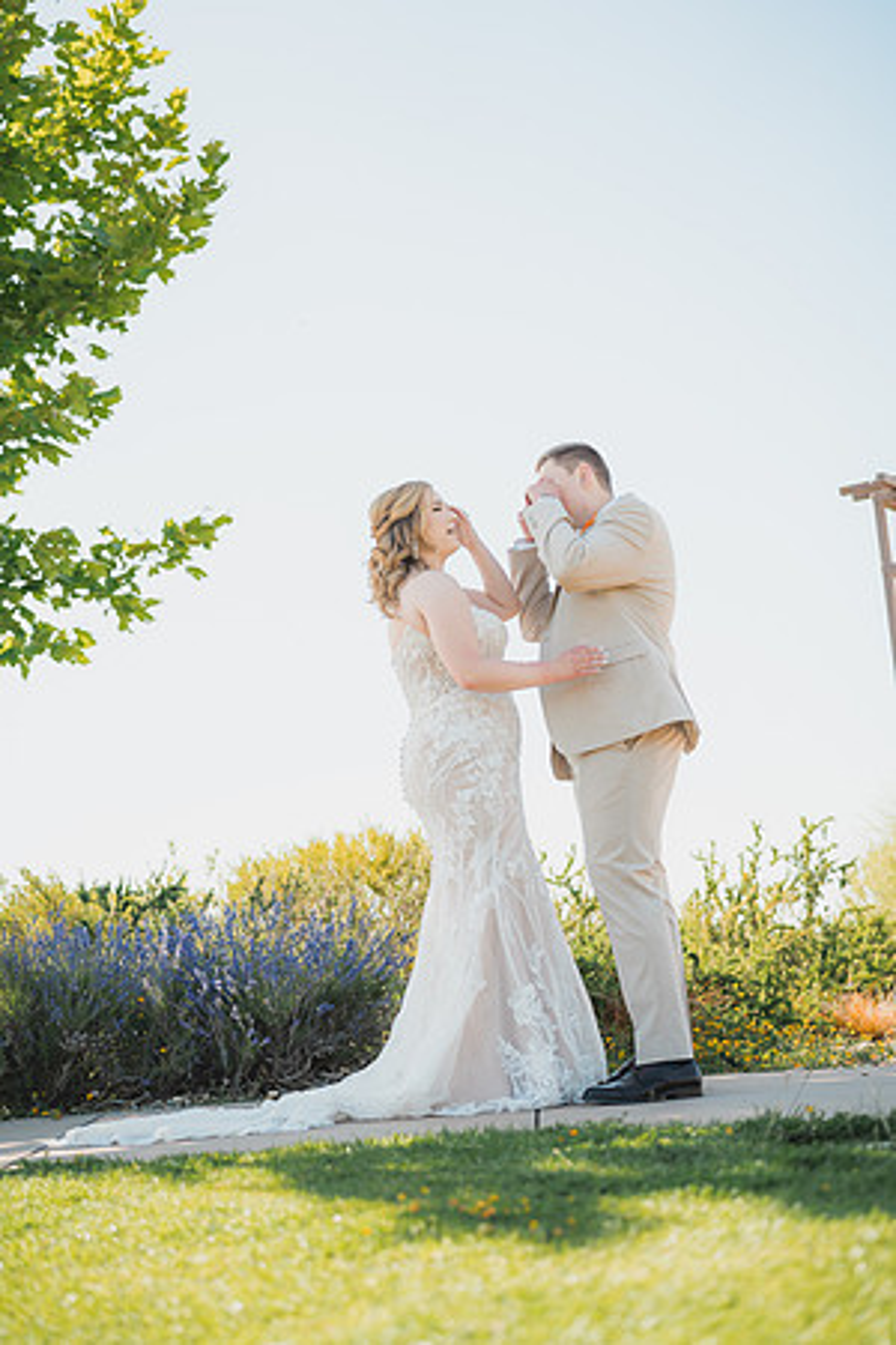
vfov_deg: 39.6
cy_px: 672
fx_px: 1867
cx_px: 448
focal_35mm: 50
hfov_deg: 27.0
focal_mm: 50
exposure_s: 1/2000
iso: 125
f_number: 1.8
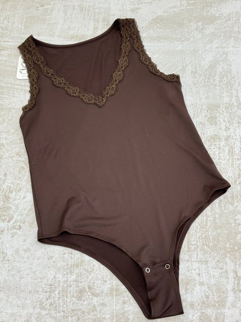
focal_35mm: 48
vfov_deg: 39.6
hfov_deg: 30.3
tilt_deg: -61.7
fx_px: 445
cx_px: 120
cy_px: 161
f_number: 1.78
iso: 100
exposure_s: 1/50
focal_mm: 6.76
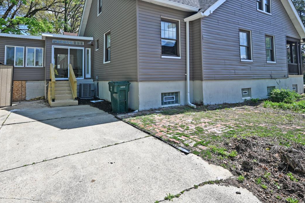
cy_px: 66
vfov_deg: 60.3
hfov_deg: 83.8
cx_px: 140
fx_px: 169
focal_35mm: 20
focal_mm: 14
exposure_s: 1/320
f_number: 6.3
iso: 100
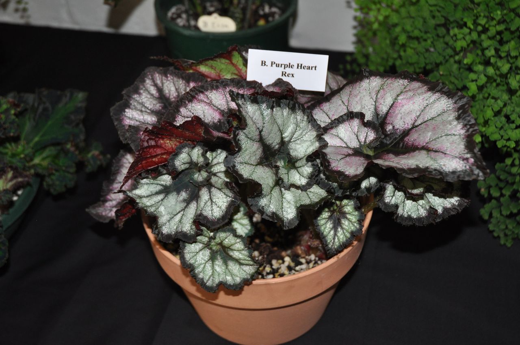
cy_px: 172
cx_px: 260
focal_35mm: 46
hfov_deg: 42.4
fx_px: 671
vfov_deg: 28.9
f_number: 4
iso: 800
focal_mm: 31
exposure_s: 1/60
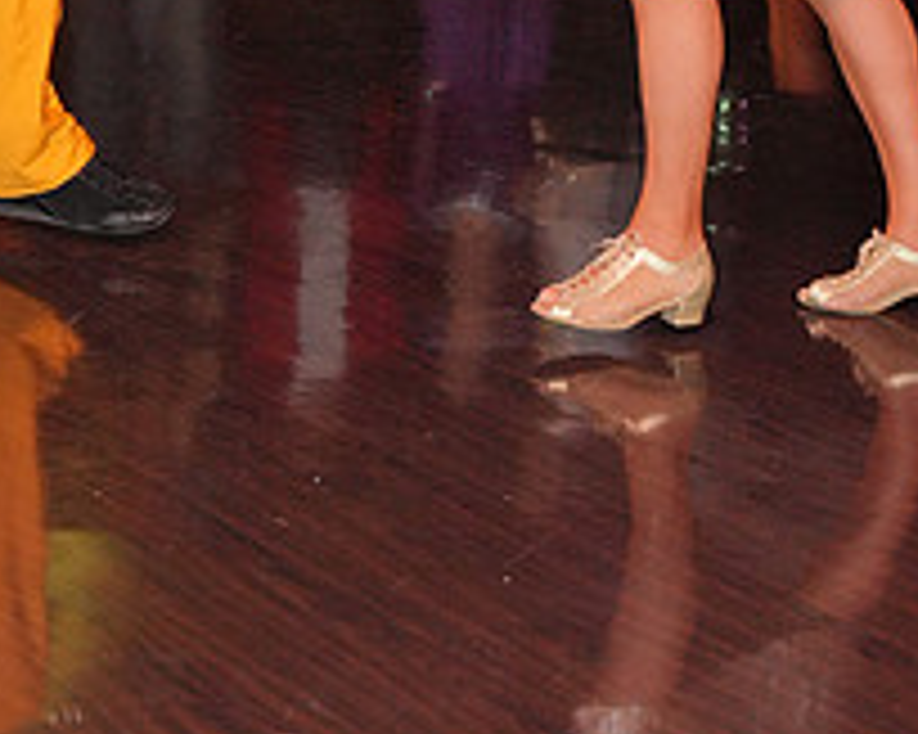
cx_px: 439
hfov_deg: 16.7
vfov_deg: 12.6
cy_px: -450
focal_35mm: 115
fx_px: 3123
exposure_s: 1/200
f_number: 4
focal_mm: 43
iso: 4000
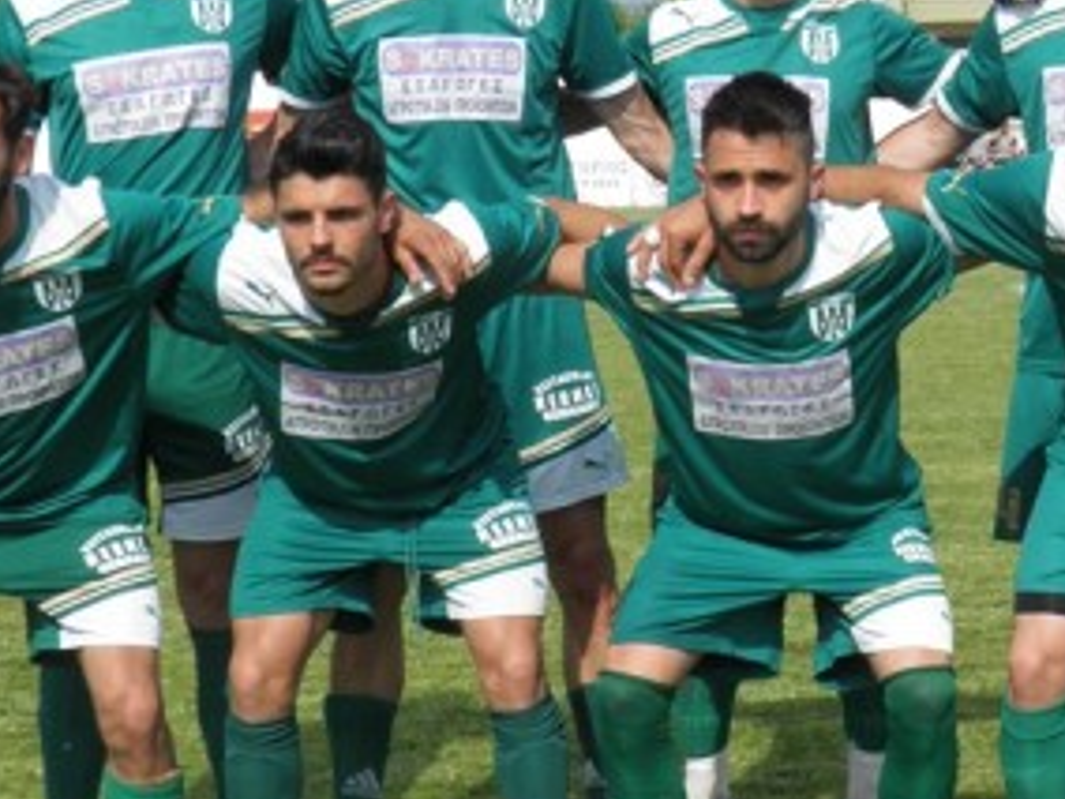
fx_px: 3507
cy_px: 347
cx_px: 844
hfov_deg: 17.1
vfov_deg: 13.0
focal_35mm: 114
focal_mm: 8.9
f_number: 5.5
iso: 50
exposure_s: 1/320
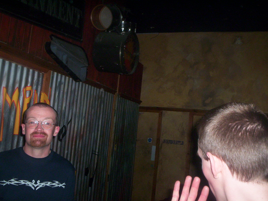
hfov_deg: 47.9
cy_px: 99
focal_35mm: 39
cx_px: 132
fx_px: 302
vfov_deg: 36.8
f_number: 4.5
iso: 140
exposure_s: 1/60
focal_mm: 4.99
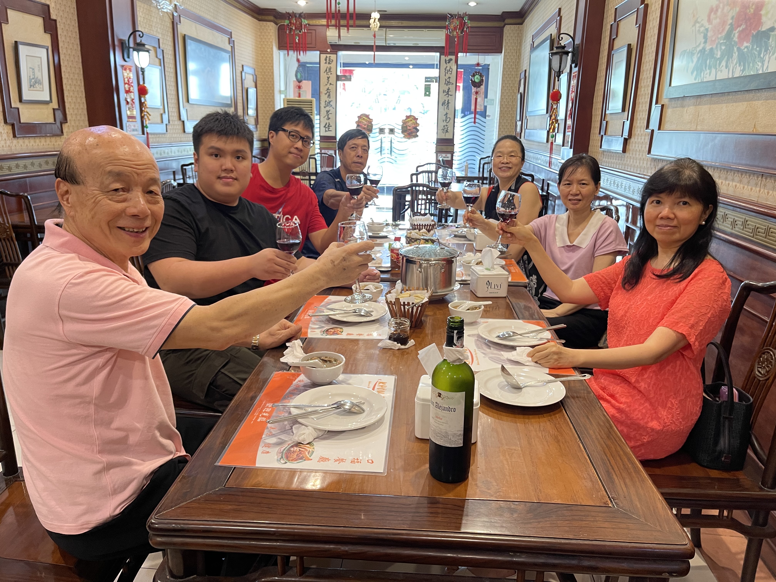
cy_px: 291
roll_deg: -1.8
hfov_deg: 67.3
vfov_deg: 53.1
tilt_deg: -16.3
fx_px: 583
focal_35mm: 26
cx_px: 388
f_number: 1.6
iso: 160
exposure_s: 1/50
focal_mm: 5.1
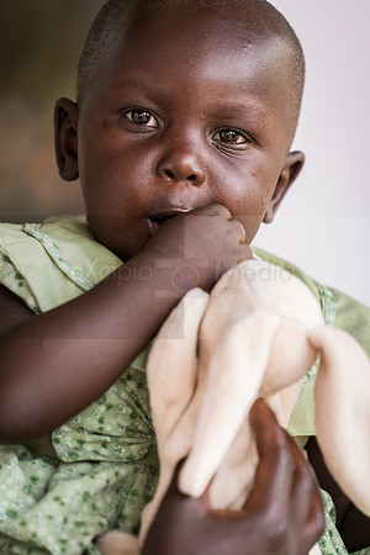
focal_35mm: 200
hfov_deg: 6.9
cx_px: 185
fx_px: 3083
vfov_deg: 10.3
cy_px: 278
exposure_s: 1/200
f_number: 4
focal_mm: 200
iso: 500
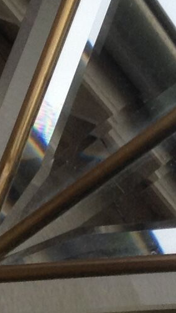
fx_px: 1535
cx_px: 96
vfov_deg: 11.6
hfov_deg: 6.6
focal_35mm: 185
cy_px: 151
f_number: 2.4
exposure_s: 1/698
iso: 25
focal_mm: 3.3
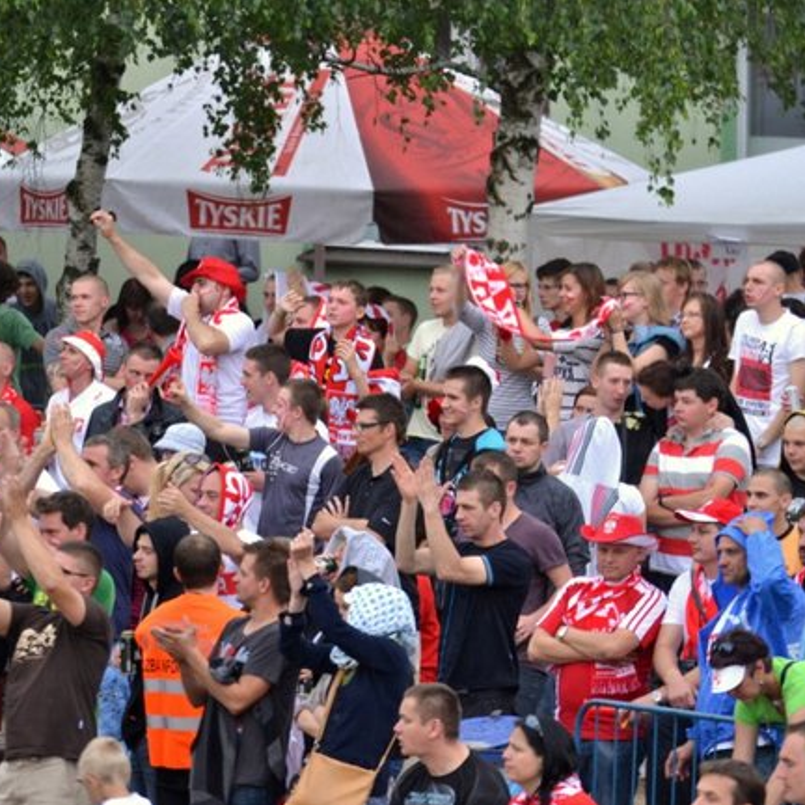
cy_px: 402
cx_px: 339
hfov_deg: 4.3
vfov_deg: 4.3
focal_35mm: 403
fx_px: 10603
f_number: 5.3
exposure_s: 1/125
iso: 800
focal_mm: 210
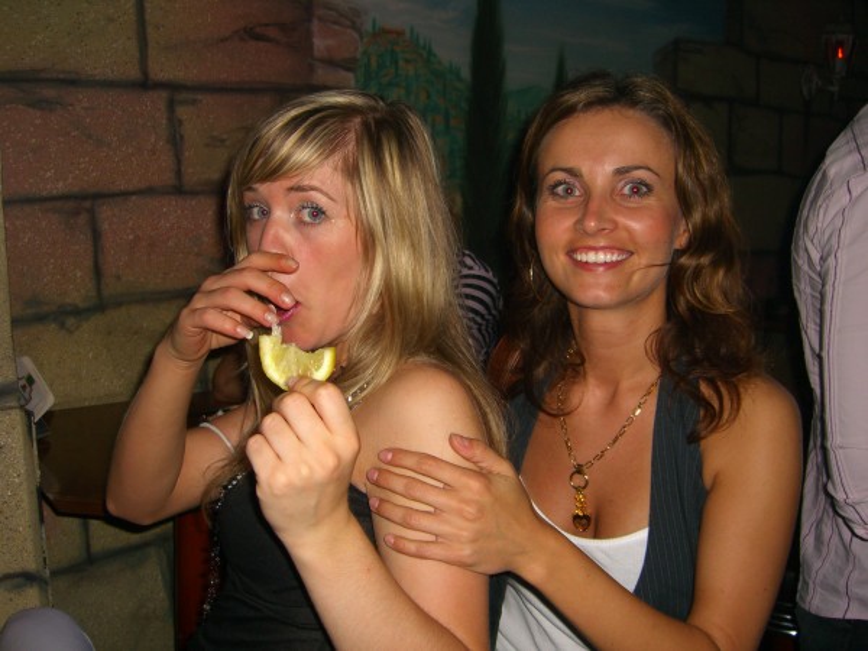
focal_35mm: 38
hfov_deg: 49.0
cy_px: 326
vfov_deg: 37.7
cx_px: 434
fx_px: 953
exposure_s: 1/60
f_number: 2.8
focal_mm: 7.9
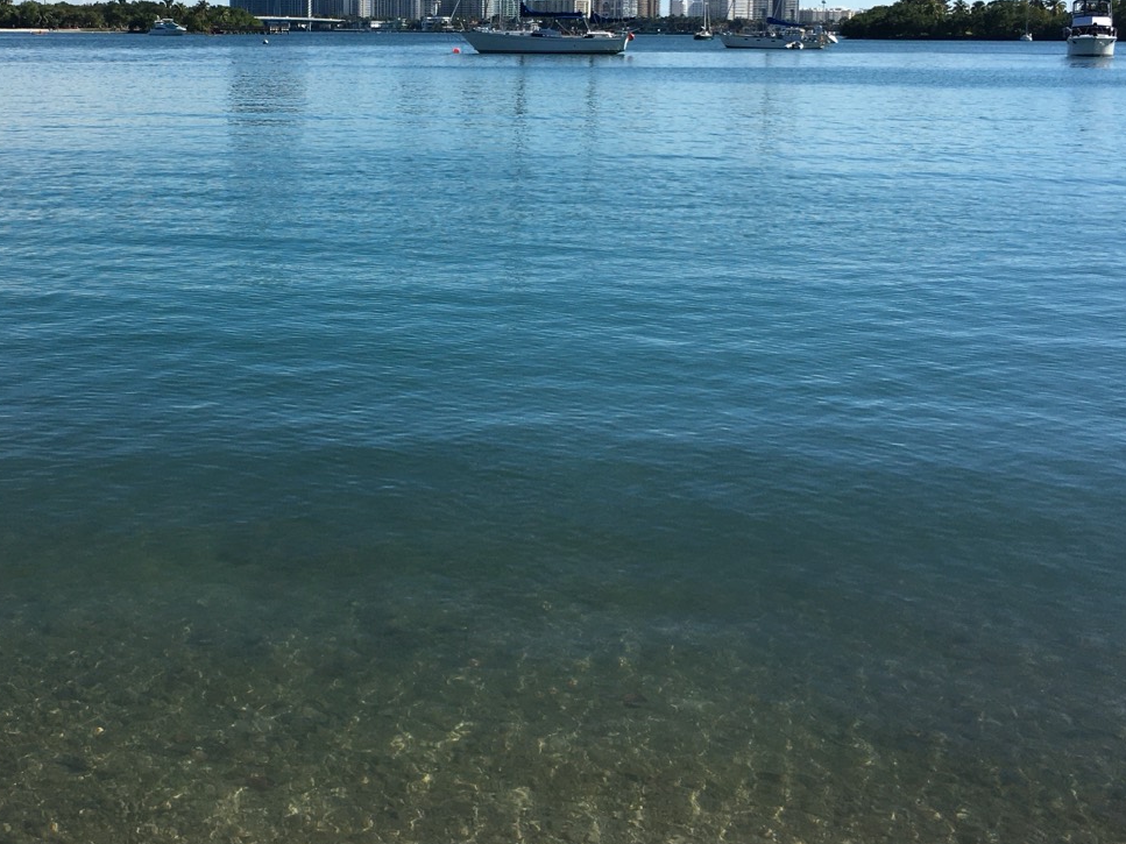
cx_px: 395
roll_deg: -2.1
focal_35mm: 48
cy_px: 182
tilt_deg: -5.1
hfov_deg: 39.3
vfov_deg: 29.6
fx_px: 1561
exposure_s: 1/2137
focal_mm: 4.15
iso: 25
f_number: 2.2
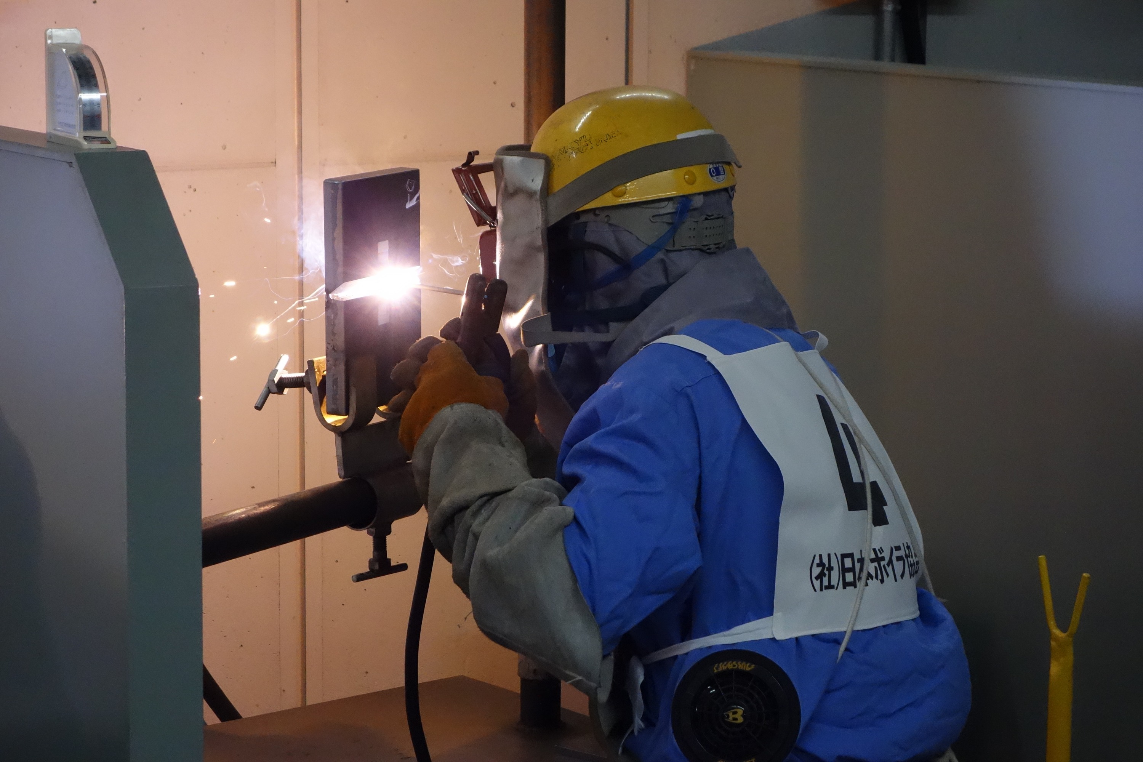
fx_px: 3143
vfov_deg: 13.8
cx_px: 572
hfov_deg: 20.6
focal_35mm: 99
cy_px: 381
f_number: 5.6
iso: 3200
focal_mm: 36.95
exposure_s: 1/400
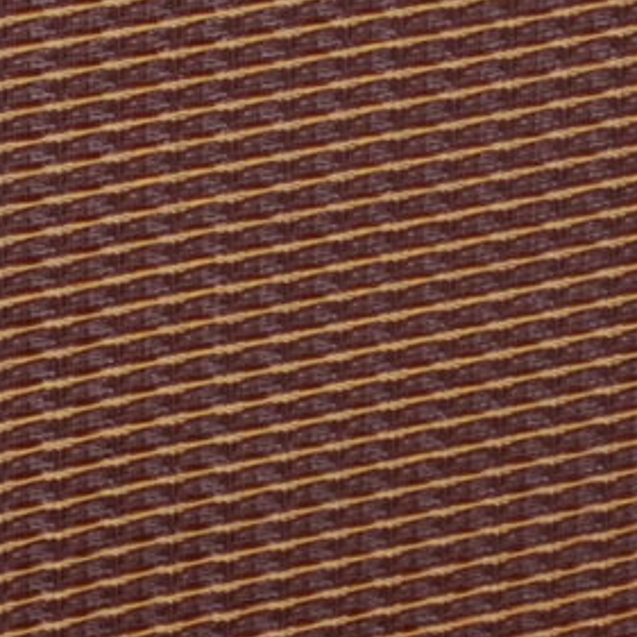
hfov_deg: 5.0
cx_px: 245
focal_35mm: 348
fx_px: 7245
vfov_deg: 5.0
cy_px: -329
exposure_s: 1/200
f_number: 13
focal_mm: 30
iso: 200
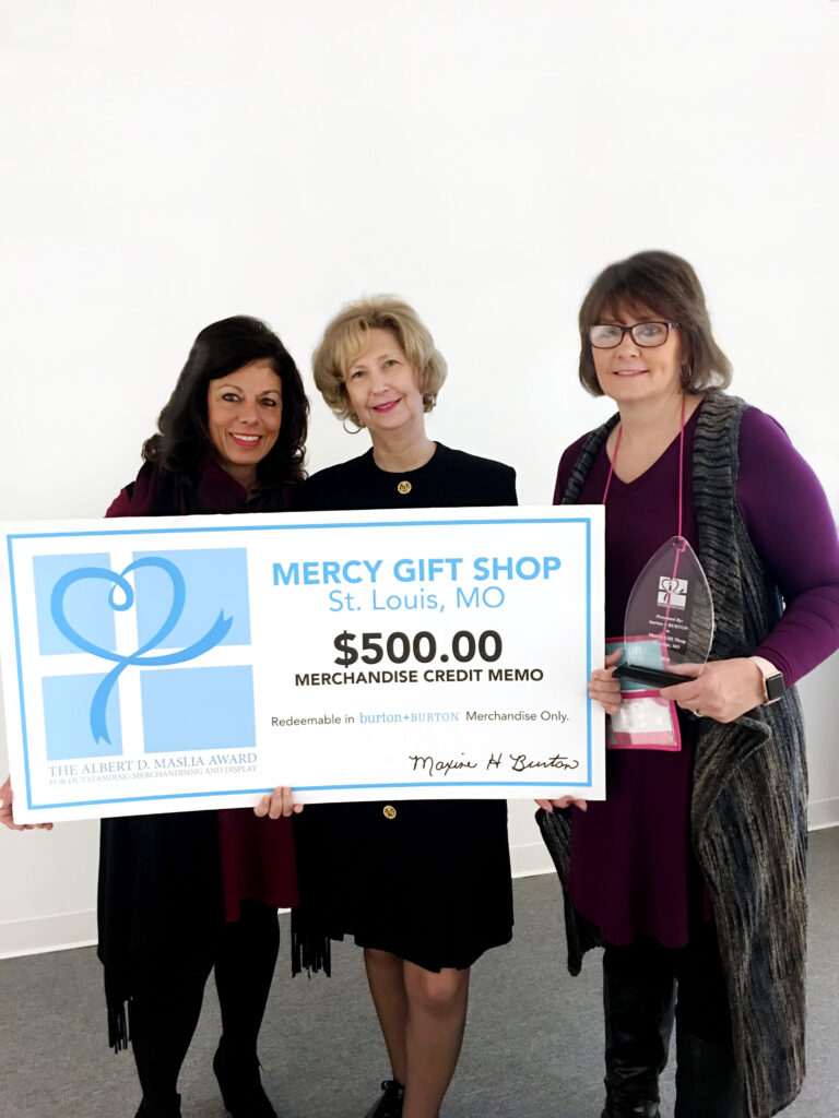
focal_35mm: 29
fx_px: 937
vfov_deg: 61.7
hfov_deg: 48.2
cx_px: 420
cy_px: 559
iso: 100
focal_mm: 4.15
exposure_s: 1/8
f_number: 2.2
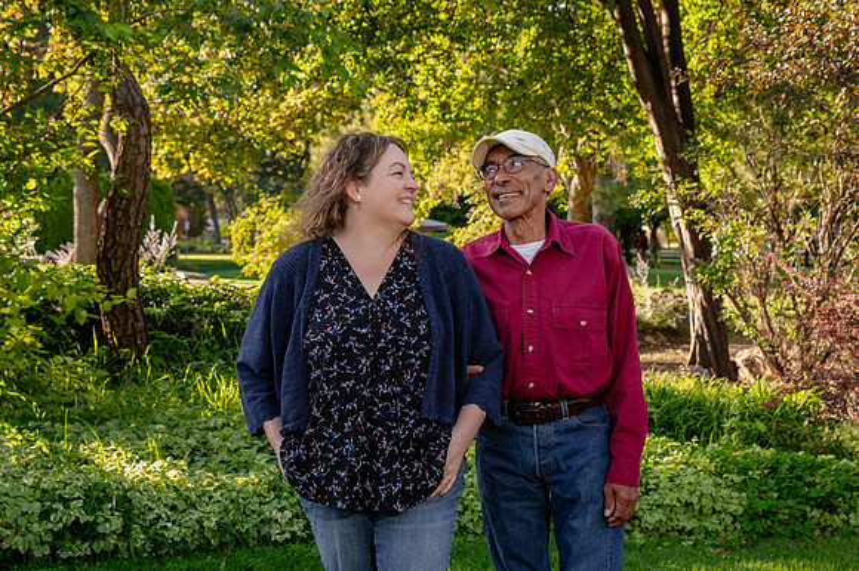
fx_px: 1679
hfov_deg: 28.7
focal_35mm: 70
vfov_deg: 19.3
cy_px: 256
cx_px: 469
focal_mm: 62
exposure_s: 1/160
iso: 500
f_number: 8
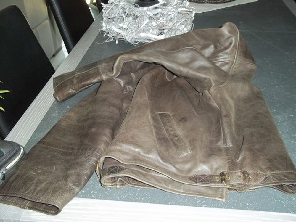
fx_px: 308
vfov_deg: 39.7
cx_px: 148
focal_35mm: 36
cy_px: 111
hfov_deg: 51.4
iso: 160
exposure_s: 1/30
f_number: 3.1
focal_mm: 6.5
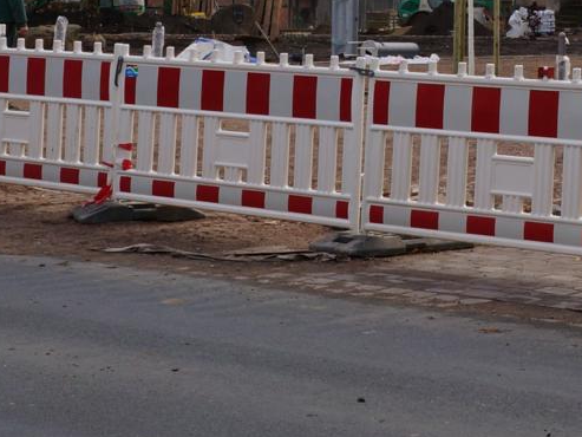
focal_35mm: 111
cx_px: 751
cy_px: -183
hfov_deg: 16.8
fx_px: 1863
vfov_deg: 12.8
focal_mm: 21
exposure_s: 1/100
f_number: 11
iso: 200
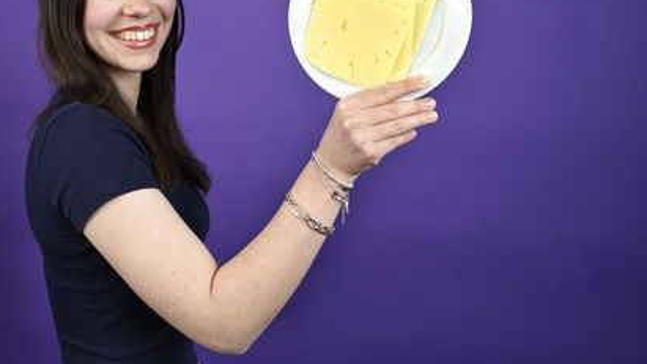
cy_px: 115
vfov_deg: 24.3
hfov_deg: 41.2
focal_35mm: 49
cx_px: 181
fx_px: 840
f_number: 8
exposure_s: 1/200
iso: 1000
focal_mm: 31
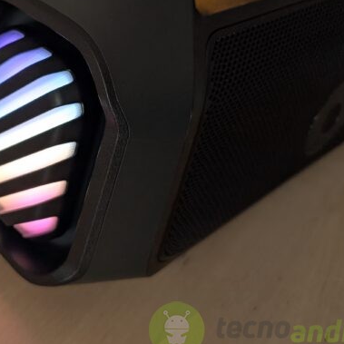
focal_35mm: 43
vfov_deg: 38.6
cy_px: 109
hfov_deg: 37.1
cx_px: 47
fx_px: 483
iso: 252
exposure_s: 1/125
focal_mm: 6.9
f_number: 1.68
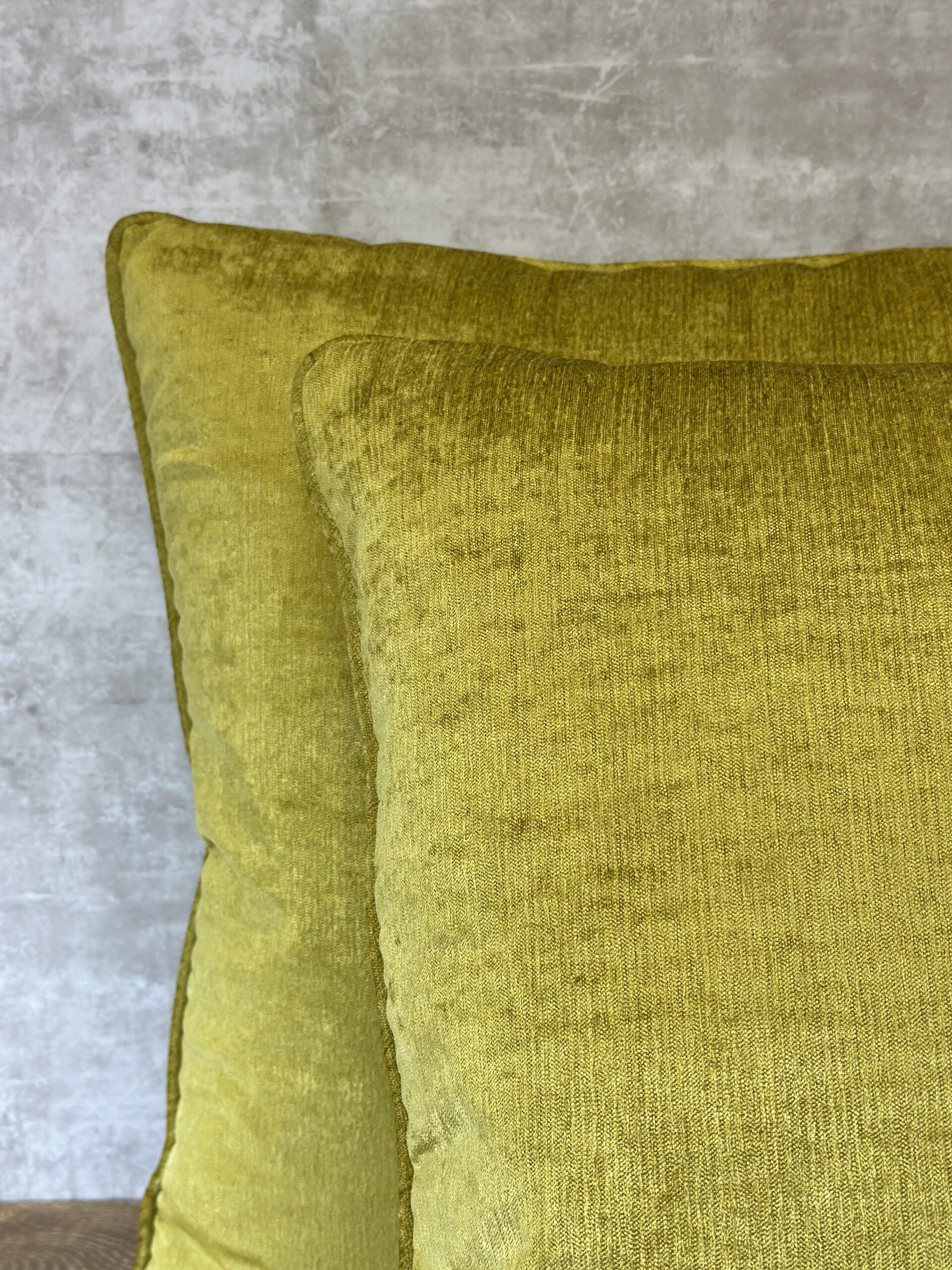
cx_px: 476
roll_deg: +0.7
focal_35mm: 48
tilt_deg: -13.0
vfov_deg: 39.7
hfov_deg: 30.3
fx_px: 1760
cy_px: 635
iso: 64
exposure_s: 1/152
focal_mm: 6.86
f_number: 1.78
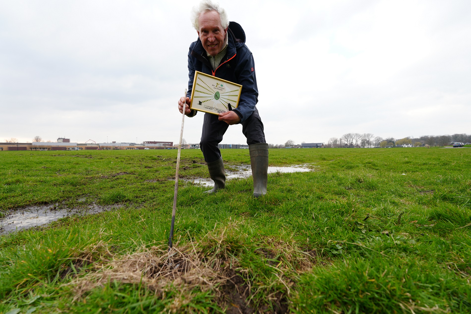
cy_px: 157
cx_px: 236
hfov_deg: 96.7
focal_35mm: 16
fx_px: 209
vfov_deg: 73.8
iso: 100
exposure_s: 1/80
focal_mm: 16
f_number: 4.5
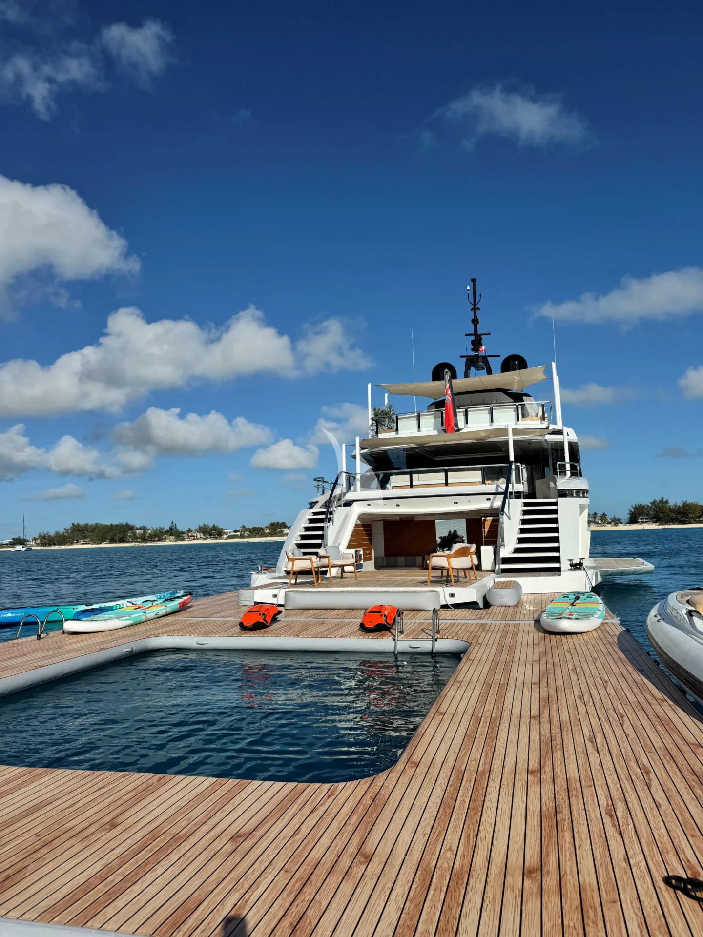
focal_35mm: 24
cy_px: 468
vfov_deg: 71.6
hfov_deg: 56.8
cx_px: 352
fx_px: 650
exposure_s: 1/10309
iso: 80
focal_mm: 6.76
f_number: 1.78
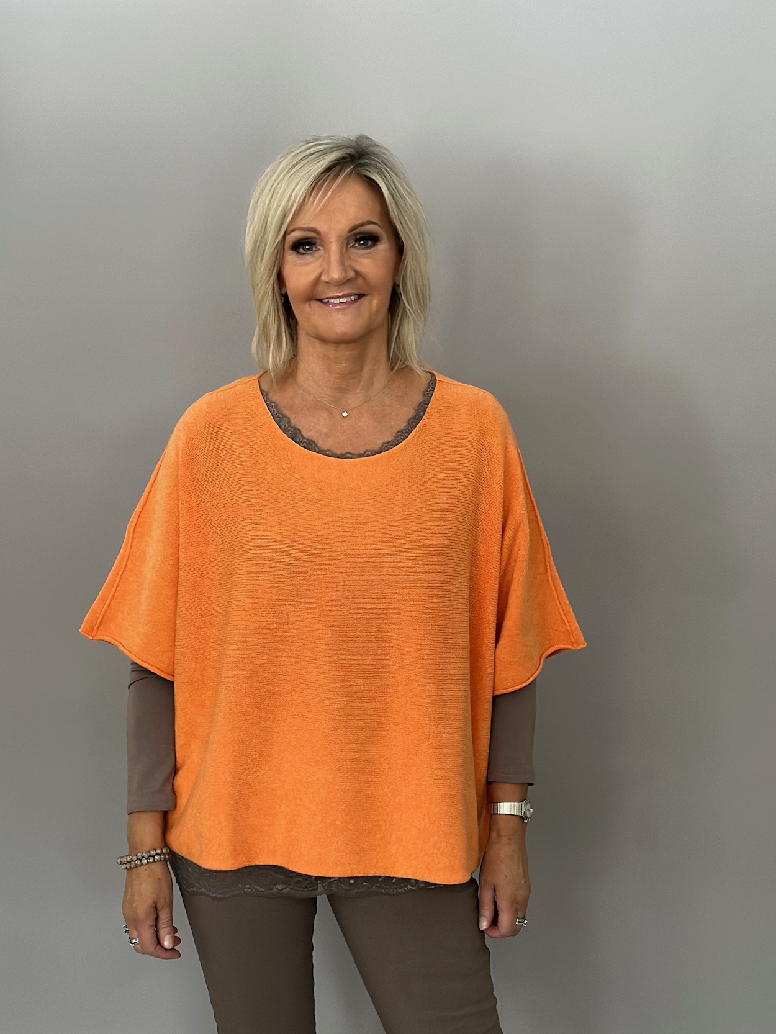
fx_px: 1763
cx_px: 337
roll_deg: -1.0
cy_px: 630
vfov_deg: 32.6
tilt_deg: -8.5
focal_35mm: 59
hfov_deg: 24.8
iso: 640
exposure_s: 1/33
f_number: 1.78
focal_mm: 6.86
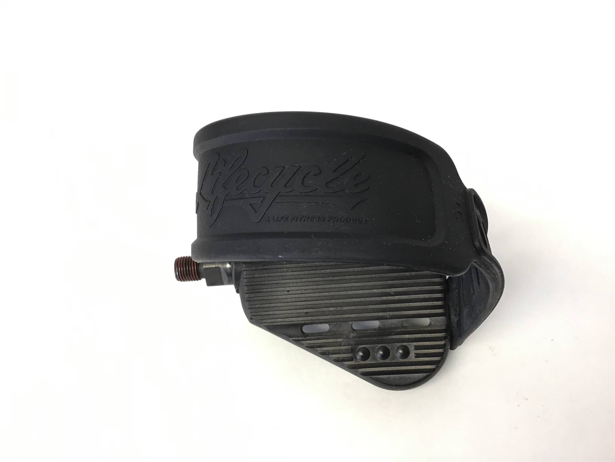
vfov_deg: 45.4
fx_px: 551
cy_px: 231
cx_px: 308
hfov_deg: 58.3
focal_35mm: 31
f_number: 2.4
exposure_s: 1/30
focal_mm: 3.3
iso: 50
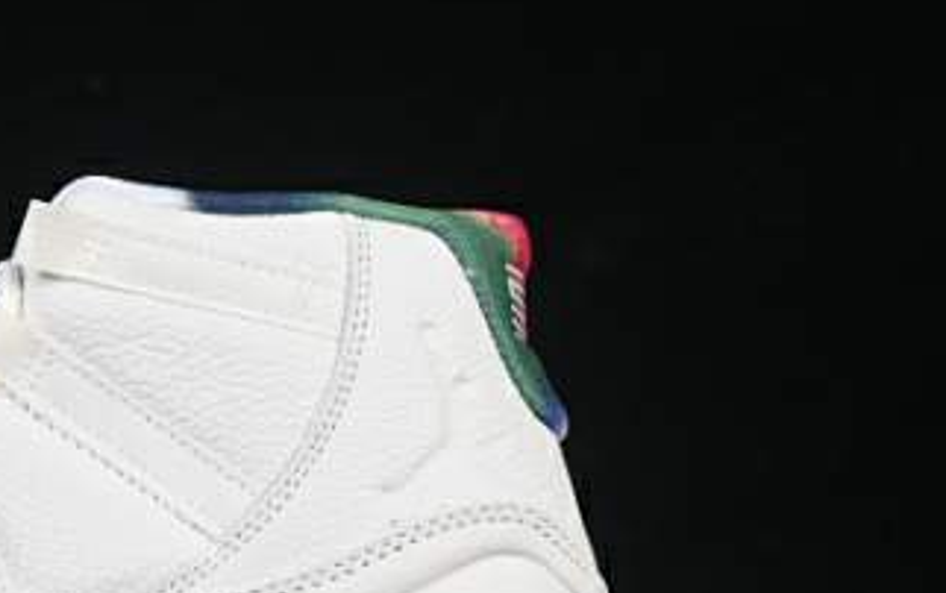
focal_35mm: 173
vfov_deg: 7.6
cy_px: 552
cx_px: -97
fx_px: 4465
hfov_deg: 11.9
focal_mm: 50
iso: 160
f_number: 8
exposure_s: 1/80
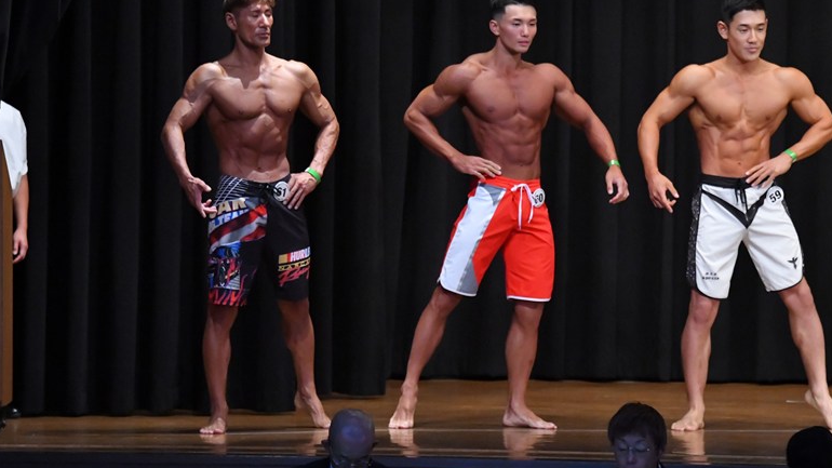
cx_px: 415
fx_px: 4699
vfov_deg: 5.7
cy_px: 220
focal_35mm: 213
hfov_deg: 10.1
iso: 8000
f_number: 5.6
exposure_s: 1/400
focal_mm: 135
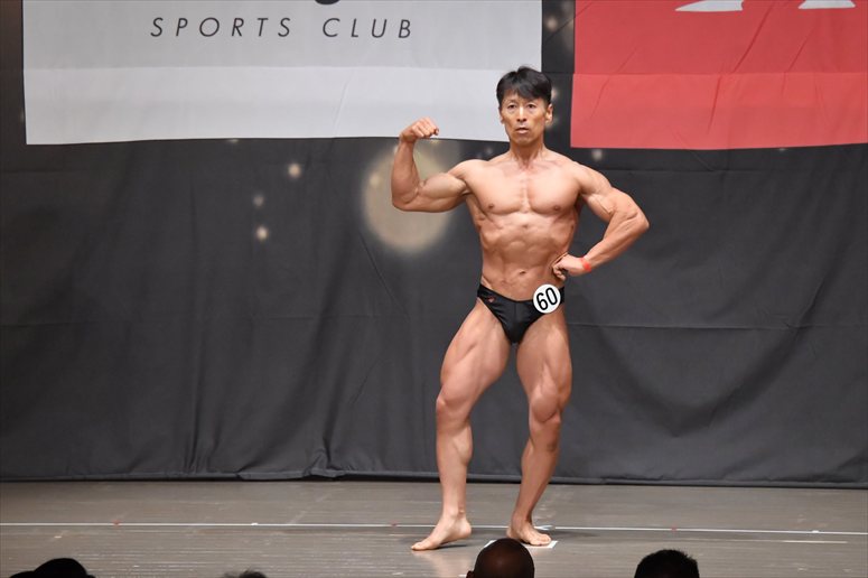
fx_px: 4868
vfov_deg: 6.8
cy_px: 289
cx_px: 434
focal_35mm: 202
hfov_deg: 10.2
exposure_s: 1/400
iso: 6400
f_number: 5.6
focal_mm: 135
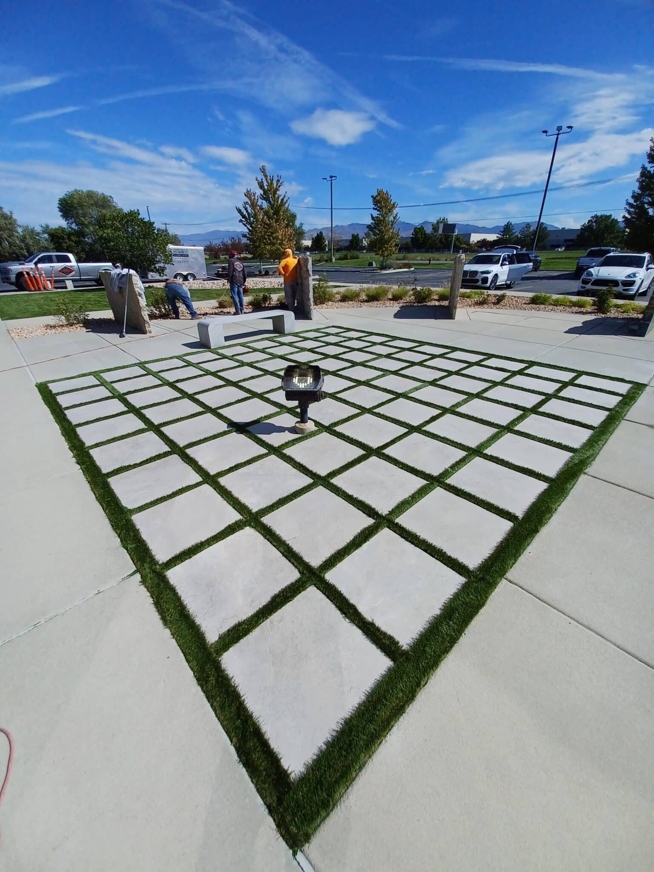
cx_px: 327
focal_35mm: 13
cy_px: 436
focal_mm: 1.42
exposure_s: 1/2604
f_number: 2.2
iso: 40
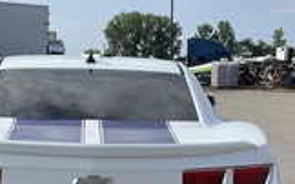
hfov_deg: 27.1
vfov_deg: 16.8
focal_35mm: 76
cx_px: 109
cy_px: 184
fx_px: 611
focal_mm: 3
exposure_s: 1/1912
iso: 25
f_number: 1.8
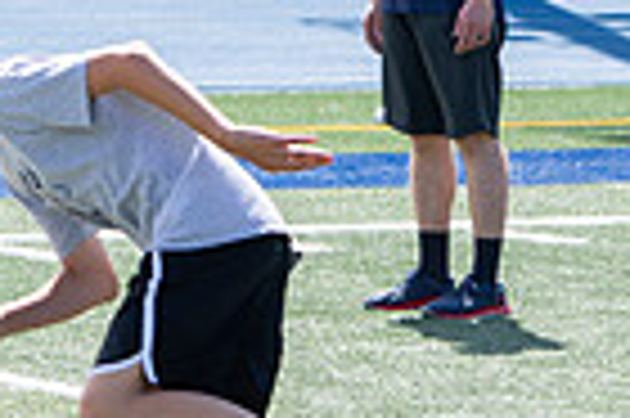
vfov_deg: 4.1
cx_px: -583
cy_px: -31
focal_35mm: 338
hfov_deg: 6.0
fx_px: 5908
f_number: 4
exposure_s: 1/500
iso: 125
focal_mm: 70
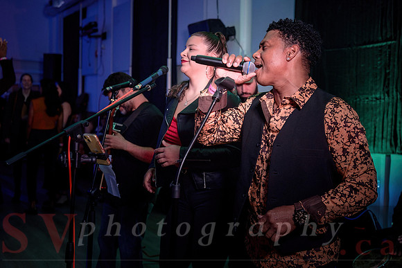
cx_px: 226
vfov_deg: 27.3
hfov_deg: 40.0
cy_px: 118
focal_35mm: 49
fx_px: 552
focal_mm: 44
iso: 500
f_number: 3.5
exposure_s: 1/60
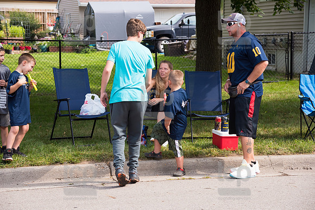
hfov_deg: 20.8
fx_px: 858
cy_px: 105
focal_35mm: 98
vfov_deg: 14.0
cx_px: 158
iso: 500
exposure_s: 1/500
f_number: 6.3
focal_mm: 98
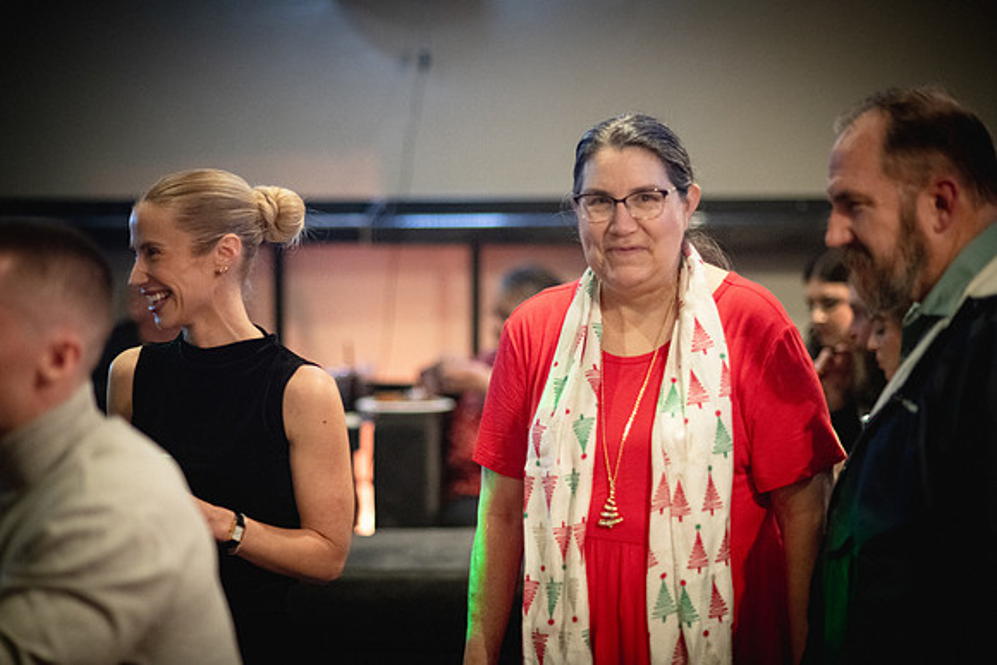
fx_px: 2354
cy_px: 332
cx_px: 498
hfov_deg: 23.9
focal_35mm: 85
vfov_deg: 16.1
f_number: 1.8
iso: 6400
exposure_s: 1/160
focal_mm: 85
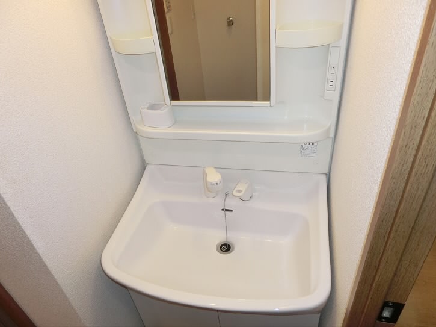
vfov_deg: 56.8
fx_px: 302
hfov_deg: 71.6
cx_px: 218
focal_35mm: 24
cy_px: 164
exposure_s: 1/125
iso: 250
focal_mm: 4.24
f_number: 3
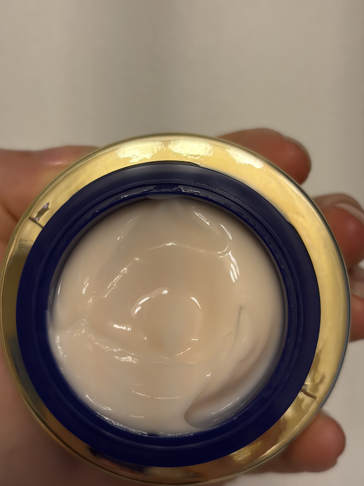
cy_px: 243
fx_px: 729
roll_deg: +1.1
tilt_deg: -4.2
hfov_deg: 28.0
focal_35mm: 52
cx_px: 182
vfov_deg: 36.8
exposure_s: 1/120
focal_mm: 5.96
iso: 125
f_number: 1.6
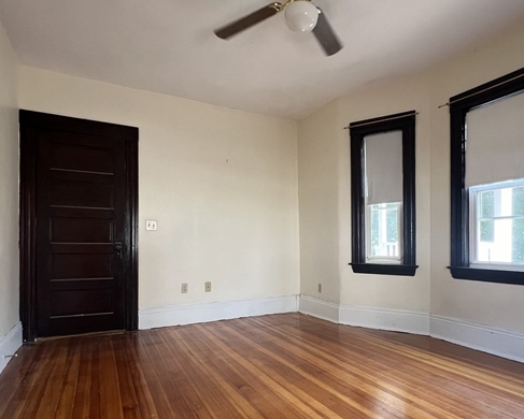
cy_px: 248
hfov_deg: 80.2
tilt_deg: -0.9
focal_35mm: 20
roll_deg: +0.3
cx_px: 283
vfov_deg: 67.6
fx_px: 310
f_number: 1.8
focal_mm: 1.57
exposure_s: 1/99
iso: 160
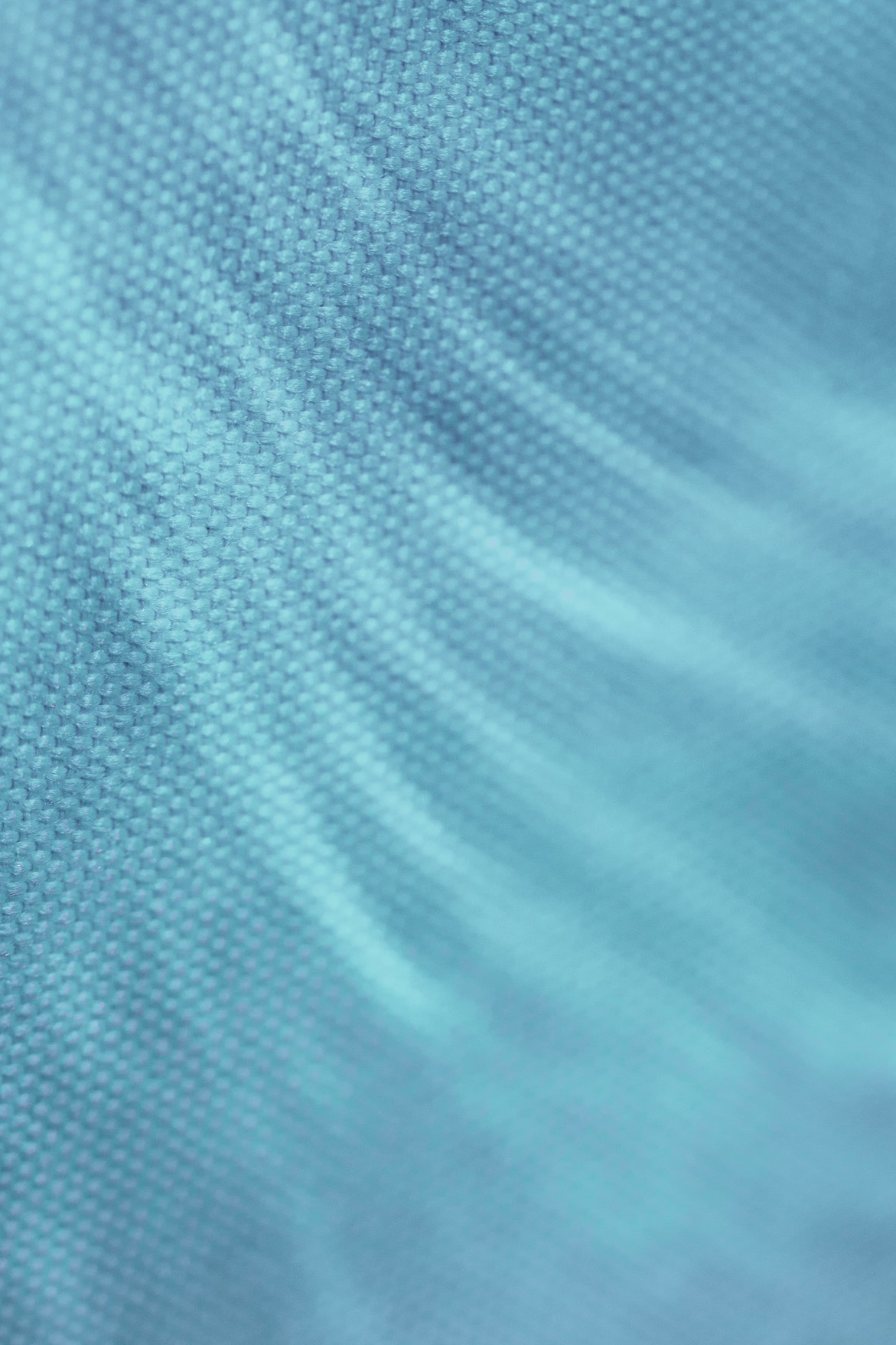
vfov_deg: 14.0
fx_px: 5451
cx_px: 571
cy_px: 459
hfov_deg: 9.4
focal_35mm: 146
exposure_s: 1/125
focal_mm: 90
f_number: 4.5
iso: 800
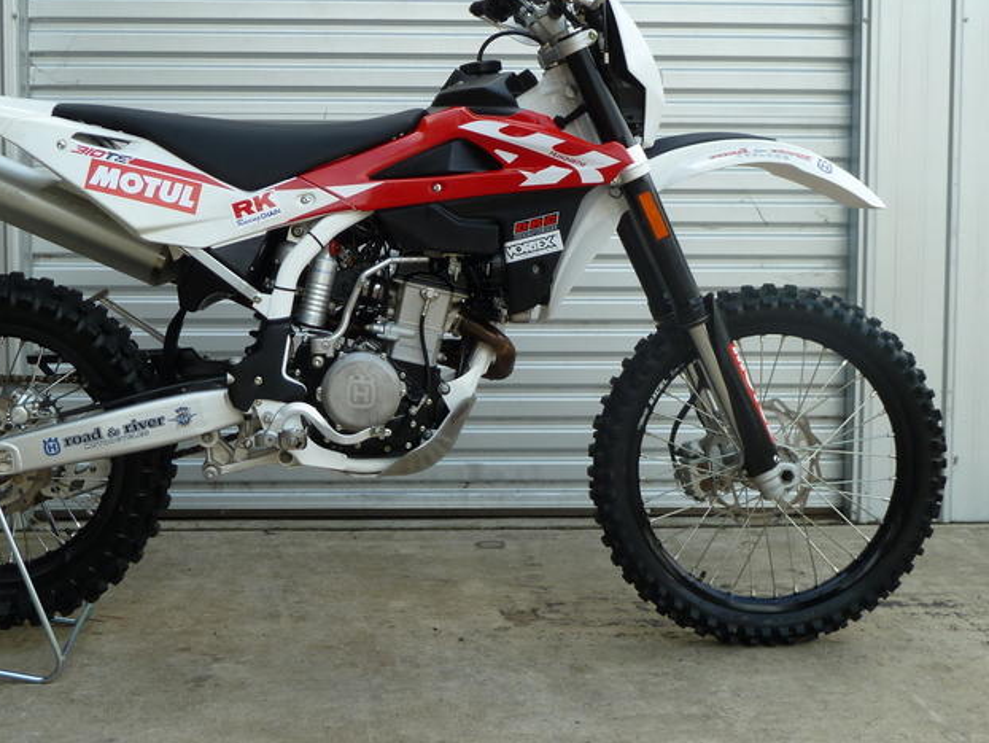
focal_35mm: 54
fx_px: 1543
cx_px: 382
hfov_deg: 35.4
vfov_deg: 27.0
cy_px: 355
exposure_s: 1/100
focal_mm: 6.9
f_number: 3.7
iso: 80
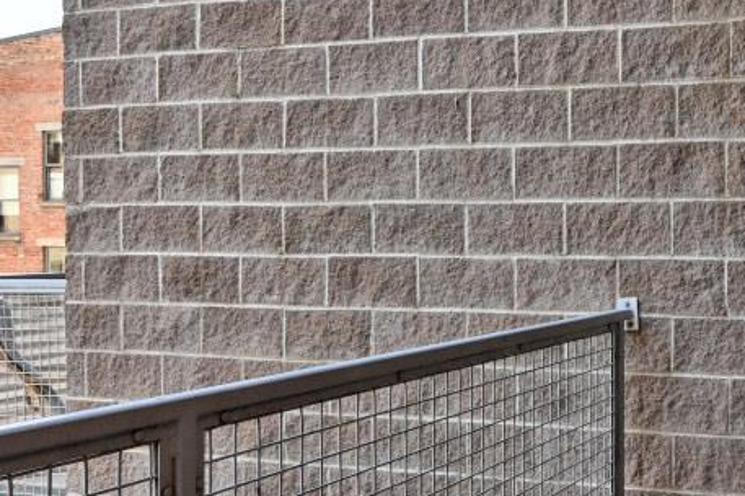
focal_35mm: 46
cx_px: 701
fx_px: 951
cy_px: 235
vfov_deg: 29.2
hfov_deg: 39.0
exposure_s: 1/125
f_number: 5.6
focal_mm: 14
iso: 110
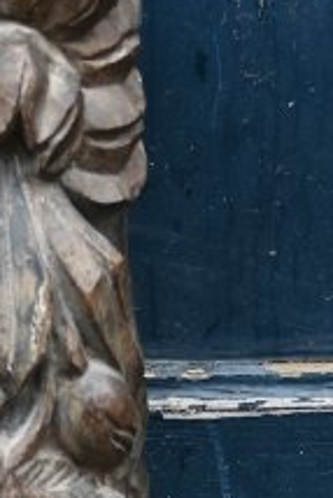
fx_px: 2856
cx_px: 370
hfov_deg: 6.6
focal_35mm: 206
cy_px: 1254
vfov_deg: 8.9
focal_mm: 24.5
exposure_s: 1/250
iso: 320
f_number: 4
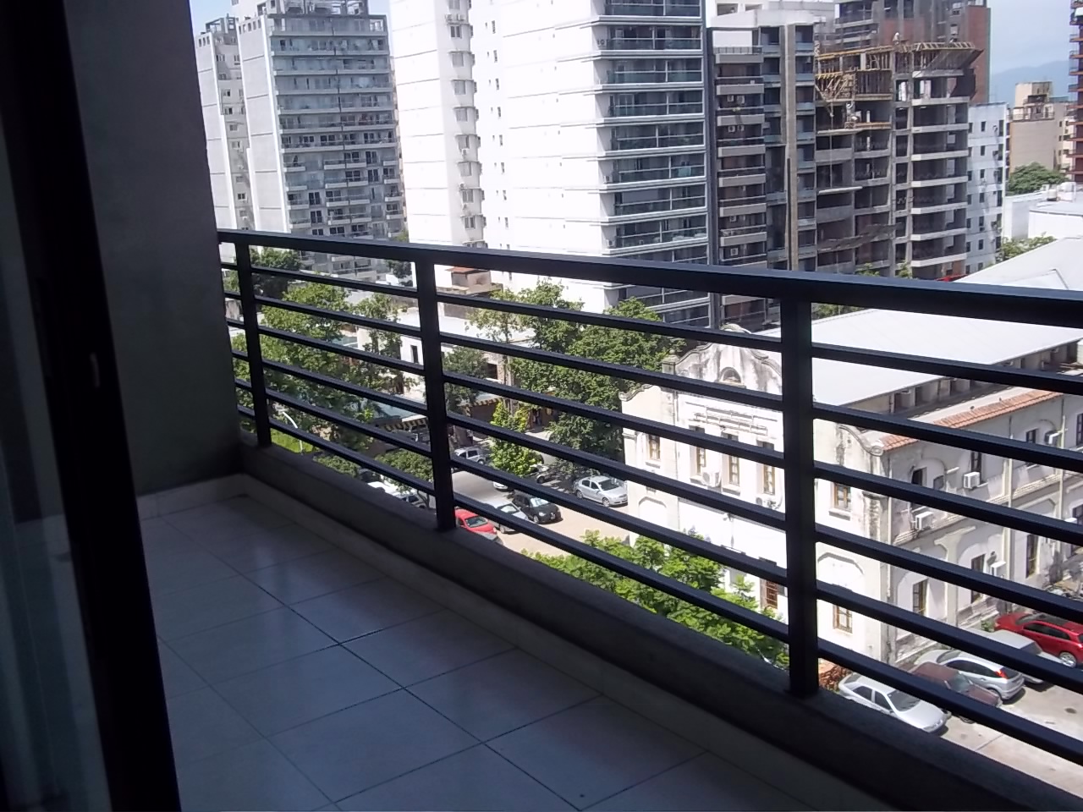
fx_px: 1126
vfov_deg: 39.7
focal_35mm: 36
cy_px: 406
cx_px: 542
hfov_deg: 51.4
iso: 80
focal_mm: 6.5
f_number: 8
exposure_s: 1/160
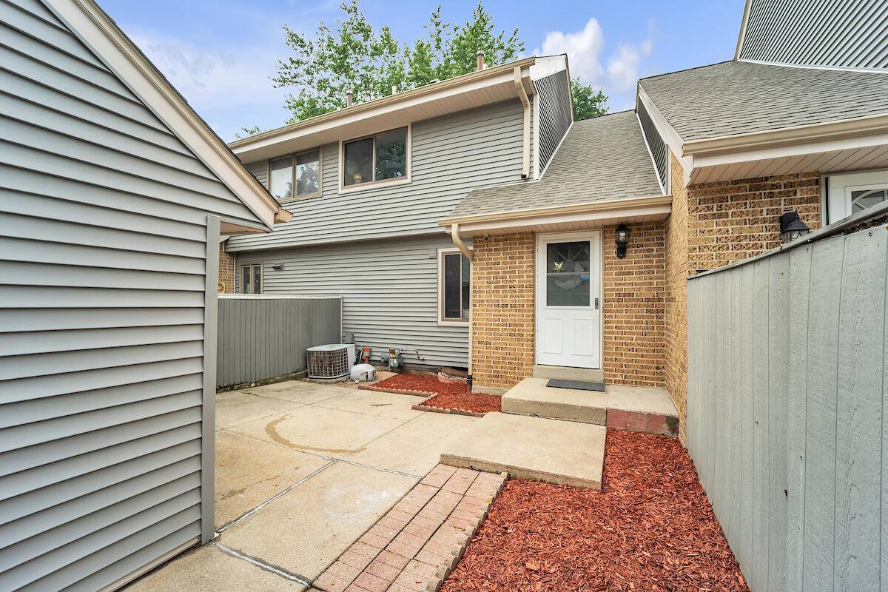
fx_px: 345
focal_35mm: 14
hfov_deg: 104.3
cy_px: 296
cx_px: 444
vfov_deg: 81.2
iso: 125
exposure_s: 1/100
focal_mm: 14
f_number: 9
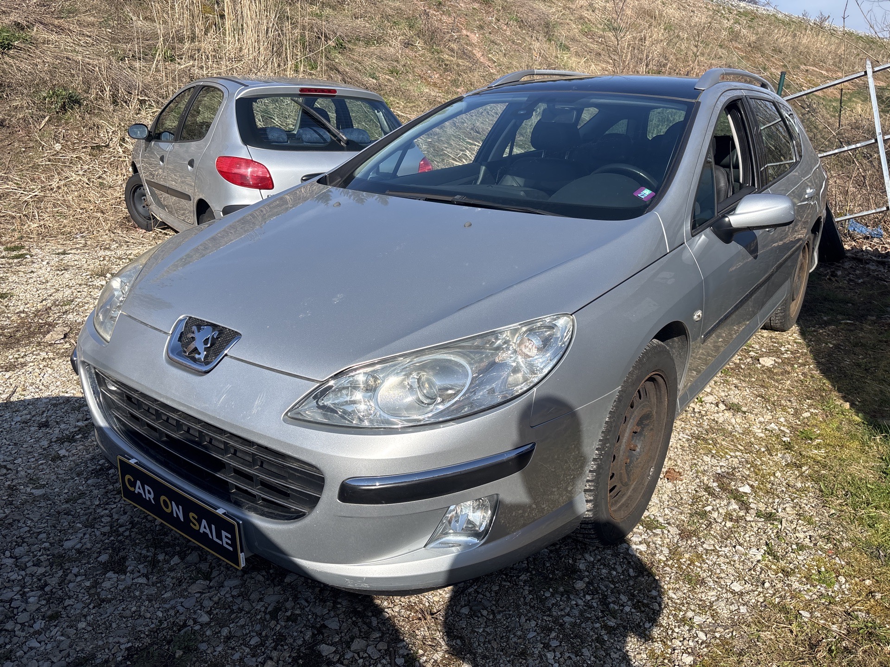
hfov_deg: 67.3
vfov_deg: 53.1
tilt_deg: -19.1
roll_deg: -2.3
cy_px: 334
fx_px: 668
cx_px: 445
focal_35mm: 26
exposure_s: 1/3205
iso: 50
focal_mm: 5.96
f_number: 1.6
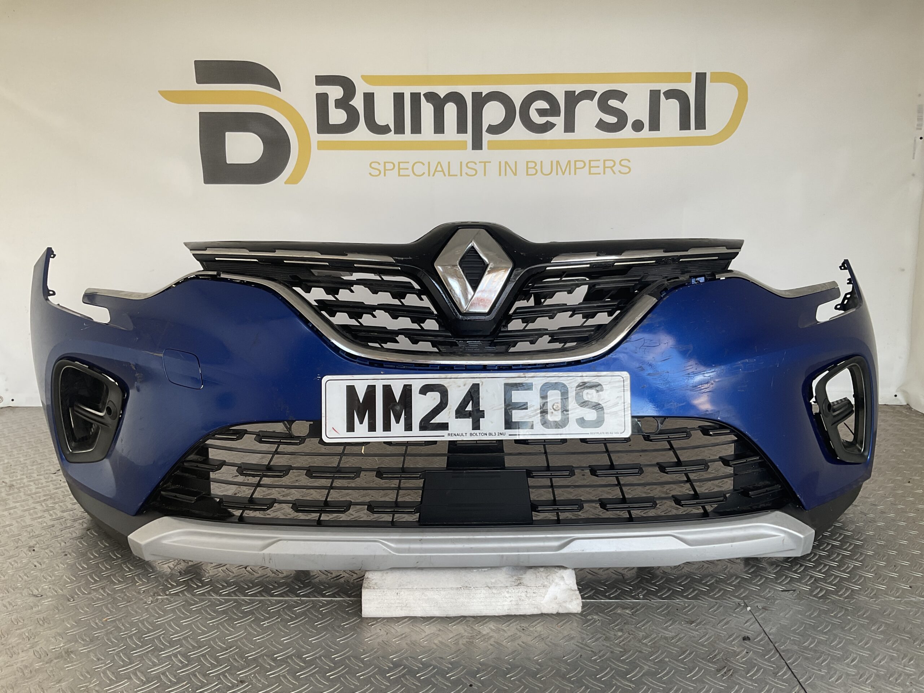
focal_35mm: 29
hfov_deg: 61.7
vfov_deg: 48.2
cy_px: 346
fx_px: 774
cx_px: 462
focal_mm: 3
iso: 32
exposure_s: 1/120
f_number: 1.8
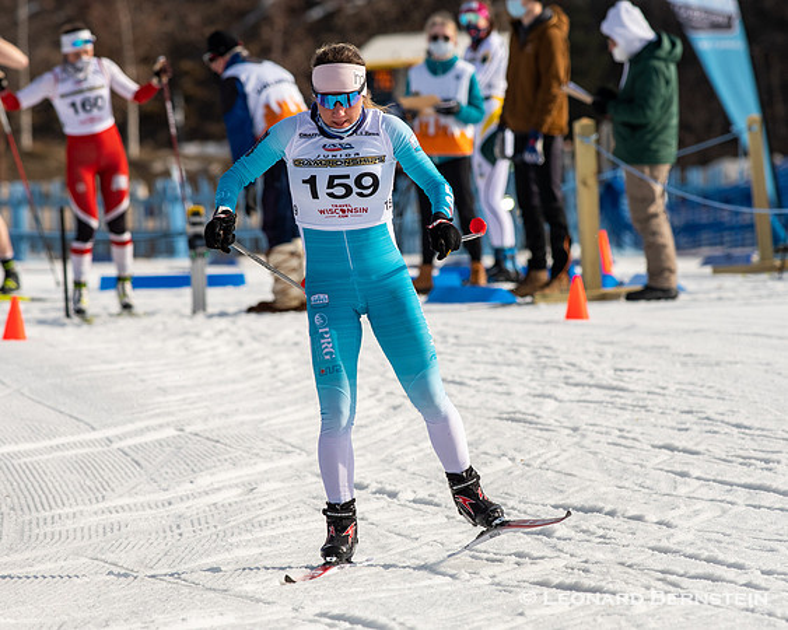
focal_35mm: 507
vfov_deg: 3.1
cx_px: 394
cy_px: 315
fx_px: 11816
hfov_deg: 3.8
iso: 400
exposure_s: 1/2000
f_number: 7.1
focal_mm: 300
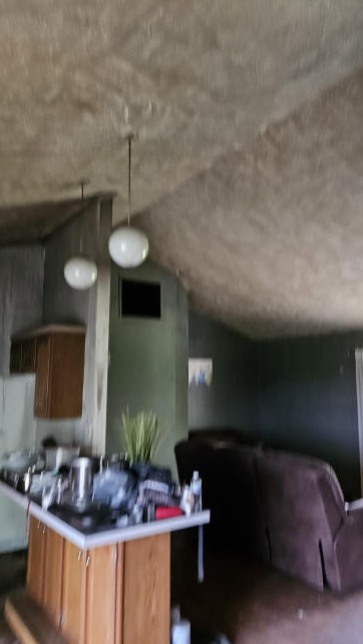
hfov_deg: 44.4
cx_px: 200
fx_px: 445
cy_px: 313
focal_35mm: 26
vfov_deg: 71.9
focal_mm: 5.4
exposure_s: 1/24
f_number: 1.8
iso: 640
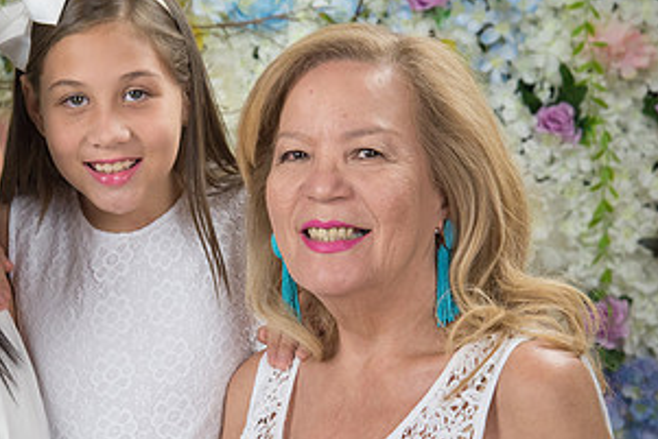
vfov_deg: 8.7
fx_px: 2889
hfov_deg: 12.9
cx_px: 105
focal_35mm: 158
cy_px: 233
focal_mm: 82
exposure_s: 1/125
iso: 1250
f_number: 5
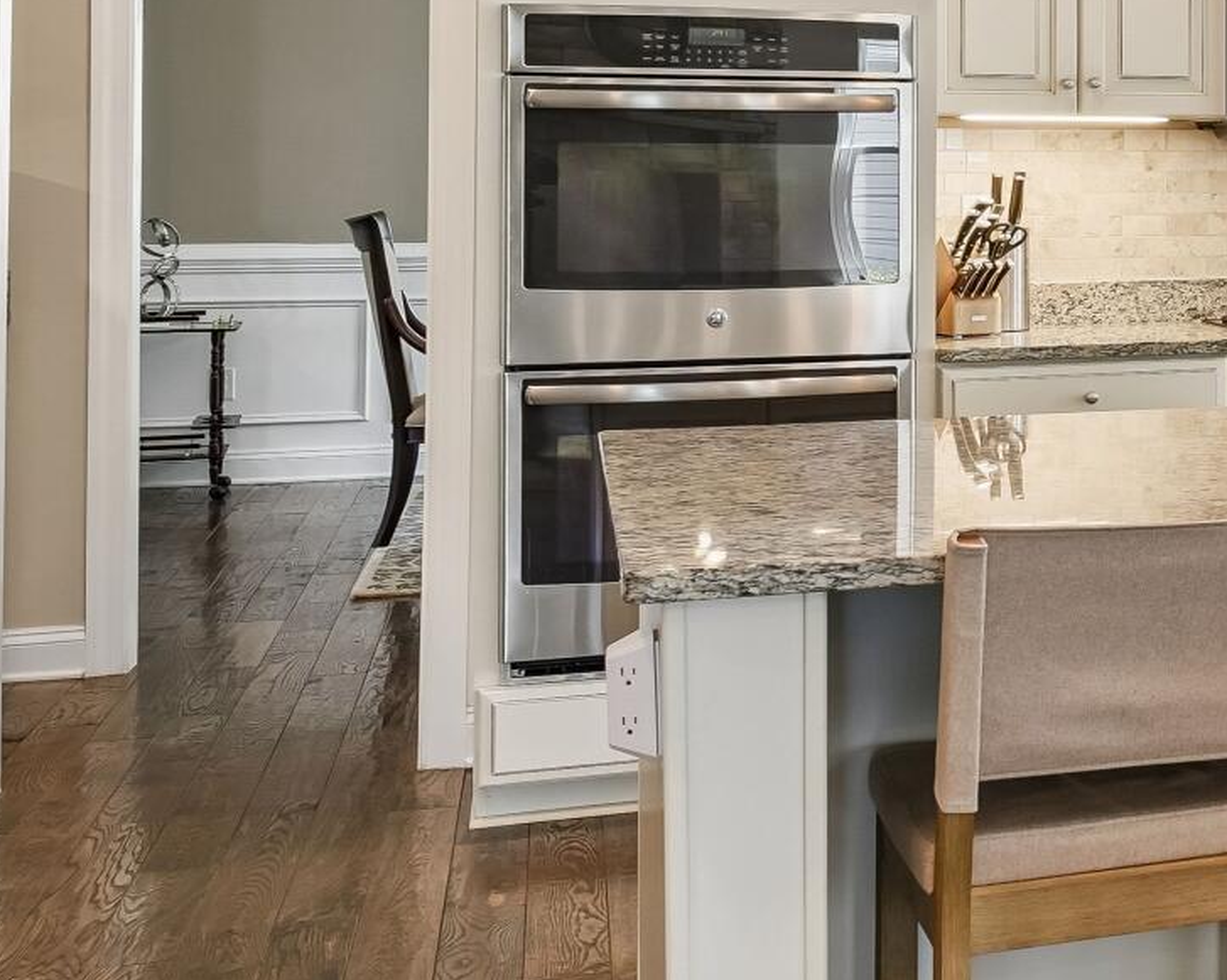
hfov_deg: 25.8
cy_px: 191
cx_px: 1629
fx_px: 2251
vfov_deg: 24.2
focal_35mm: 62
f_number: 8
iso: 400
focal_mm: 16
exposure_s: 1/13
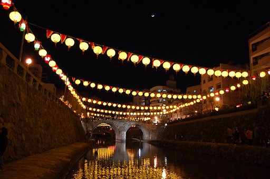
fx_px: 247
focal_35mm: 33
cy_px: 90
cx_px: 135
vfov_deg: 39.9
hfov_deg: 57.3
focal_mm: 22
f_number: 4.5
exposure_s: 1/8
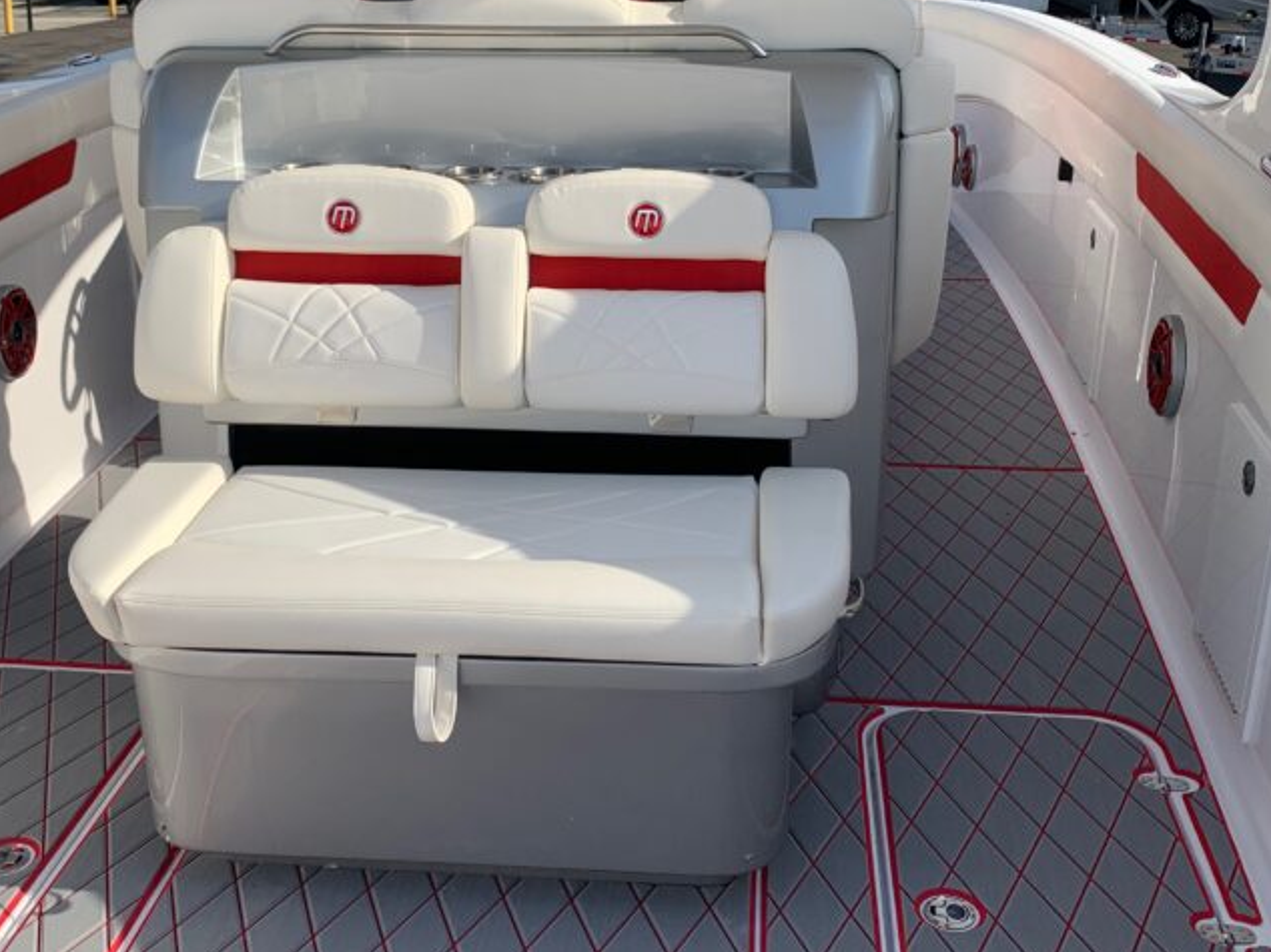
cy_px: 353
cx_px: 605
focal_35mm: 42
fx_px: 1542
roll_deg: -1.1
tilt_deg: -14.9
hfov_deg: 44.8
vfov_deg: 34.1
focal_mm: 4.25
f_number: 1.8
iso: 25
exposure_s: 1/2075
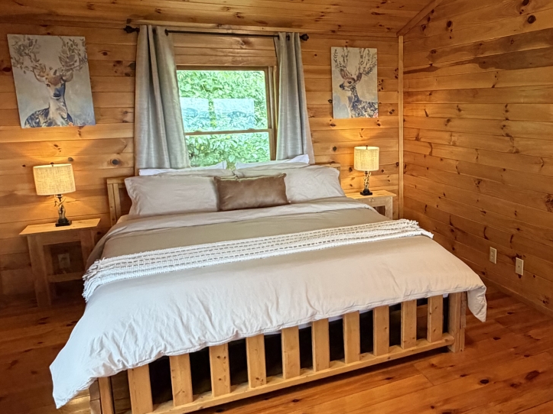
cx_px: 385
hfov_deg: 56.6
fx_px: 495
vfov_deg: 45.4
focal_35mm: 31
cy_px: 191
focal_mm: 2.22
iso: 500
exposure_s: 1/60
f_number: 2.2
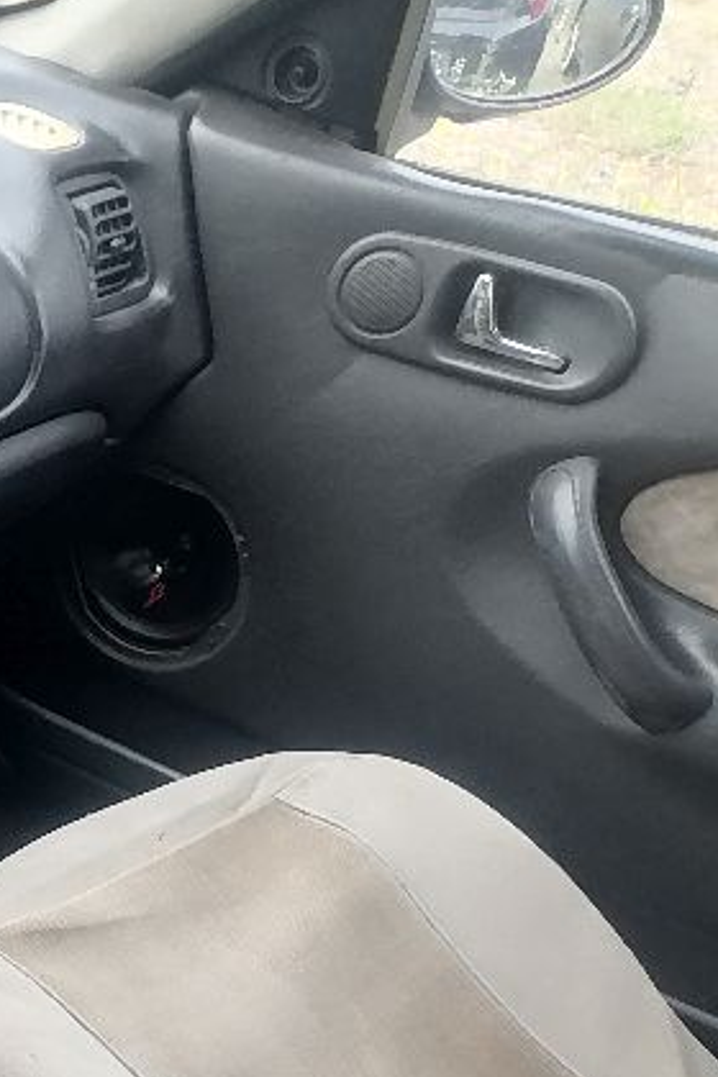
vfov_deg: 29.3
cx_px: -549
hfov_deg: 17.2
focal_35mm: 66
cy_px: 972
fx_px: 1974
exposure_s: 1/100
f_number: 1.8
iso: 80
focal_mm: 4.25
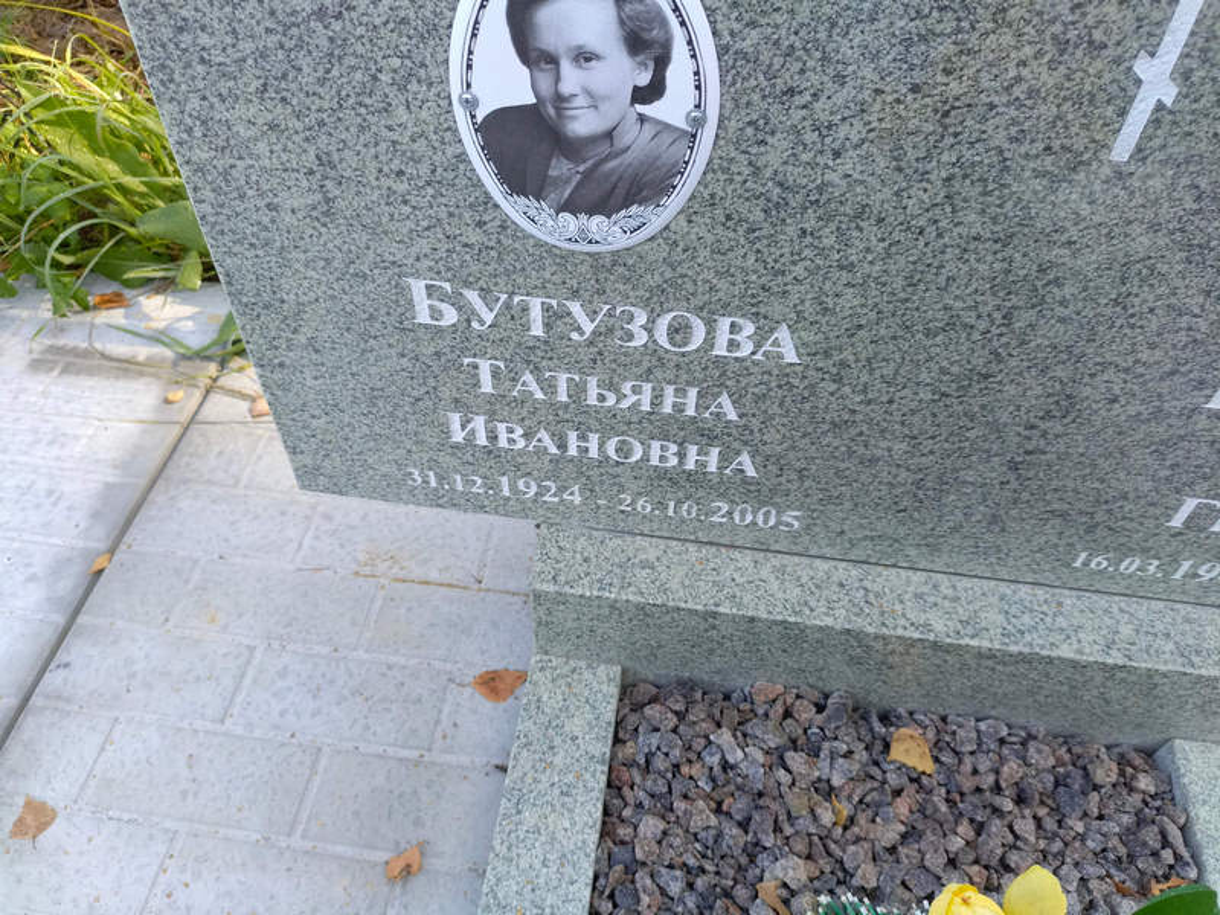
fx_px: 881
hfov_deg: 69.4
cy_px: 458
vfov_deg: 54.9
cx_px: 610
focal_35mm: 25
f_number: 1.69
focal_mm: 4.76
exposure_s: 1/118
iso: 112
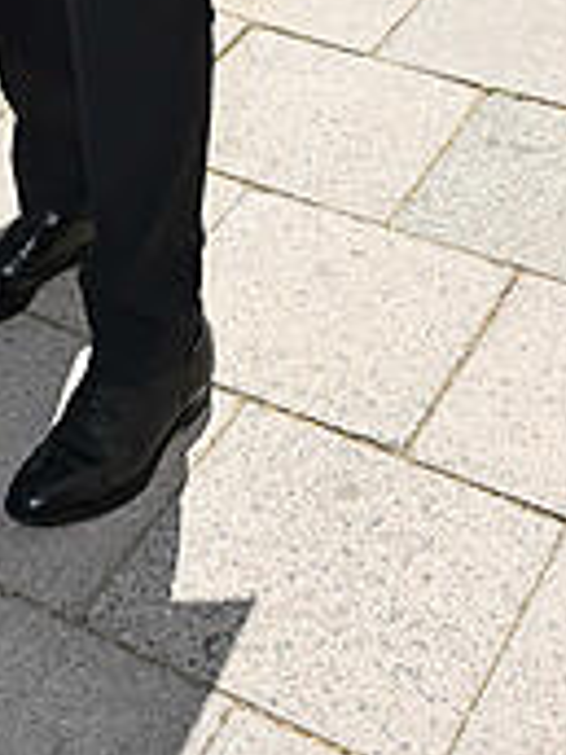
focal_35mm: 93
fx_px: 2017
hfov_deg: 15.7
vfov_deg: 18.4
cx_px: 15
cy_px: -428
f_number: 10
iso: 200
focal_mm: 30.5
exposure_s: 1/250
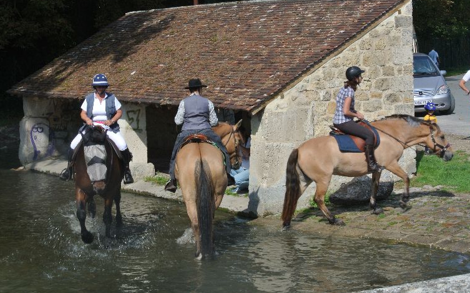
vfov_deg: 14.5
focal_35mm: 90
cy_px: 137
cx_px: 227
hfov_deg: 23.1
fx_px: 1152
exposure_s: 1/100
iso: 100
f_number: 13
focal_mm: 30.9
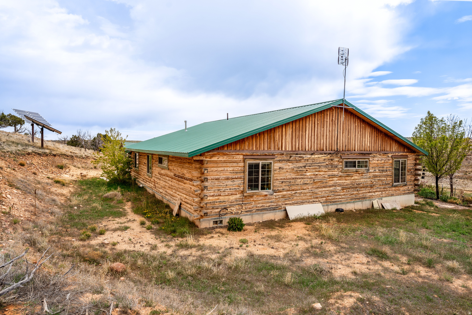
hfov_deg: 82.9
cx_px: 236
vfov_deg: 60.9
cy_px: 158
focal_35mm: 20
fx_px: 267
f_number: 7.1
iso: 400
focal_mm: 20.4
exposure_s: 1/800
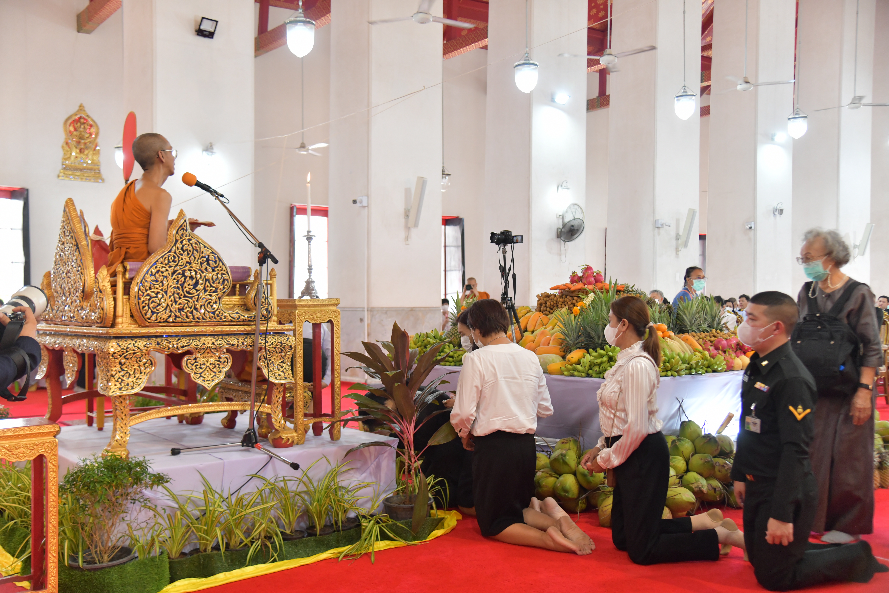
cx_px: 444
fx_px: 864
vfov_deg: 37.9
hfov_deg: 54.4
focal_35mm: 35
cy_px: 296
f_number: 4
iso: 1600
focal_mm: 35
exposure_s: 1/160
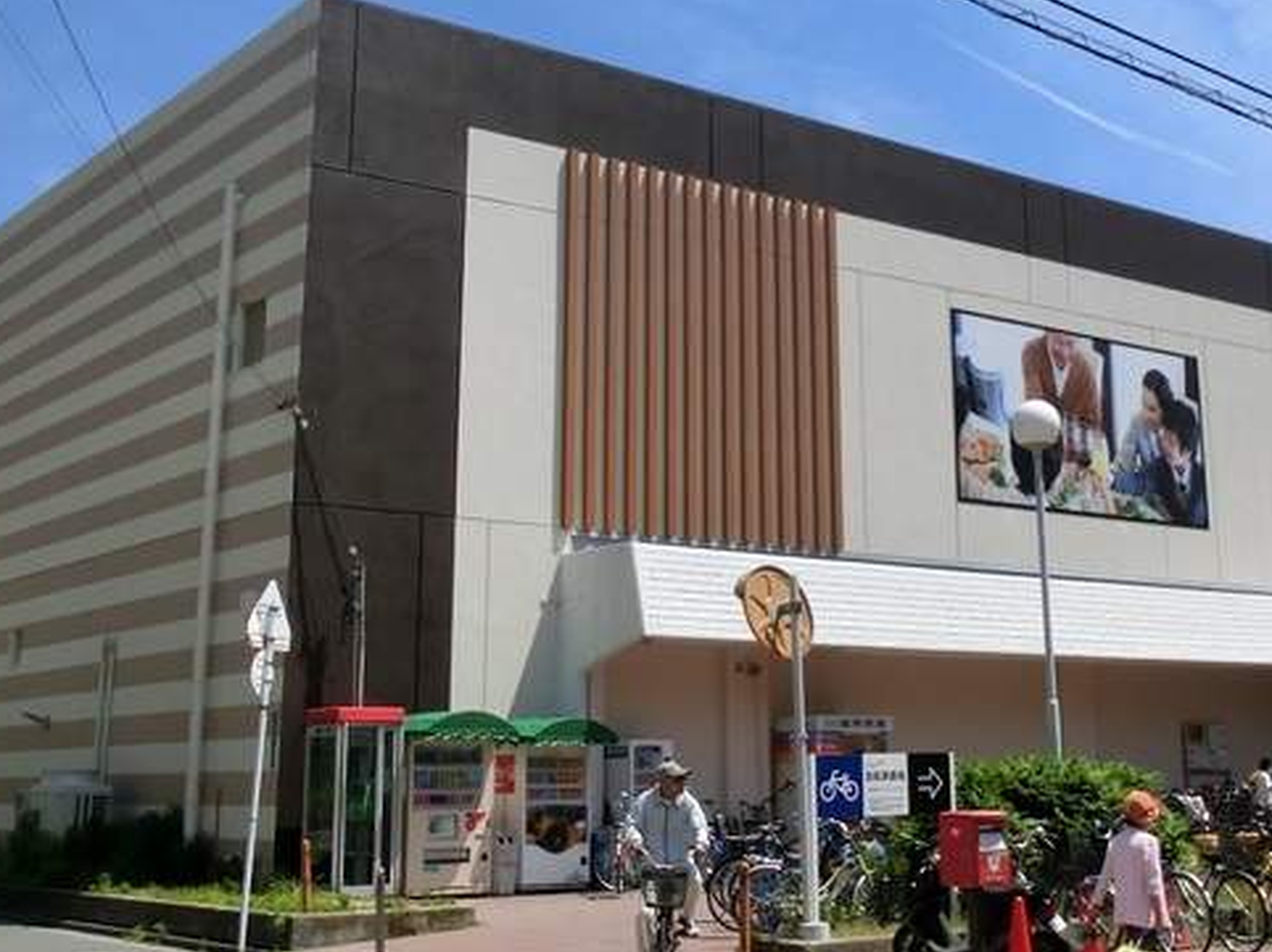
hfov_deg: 37.4
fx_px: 1873
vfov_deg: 28.1
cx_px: 768
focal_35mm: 51
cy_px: 240
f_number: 7.9
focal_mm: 4.24
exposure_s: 1/320
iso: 80
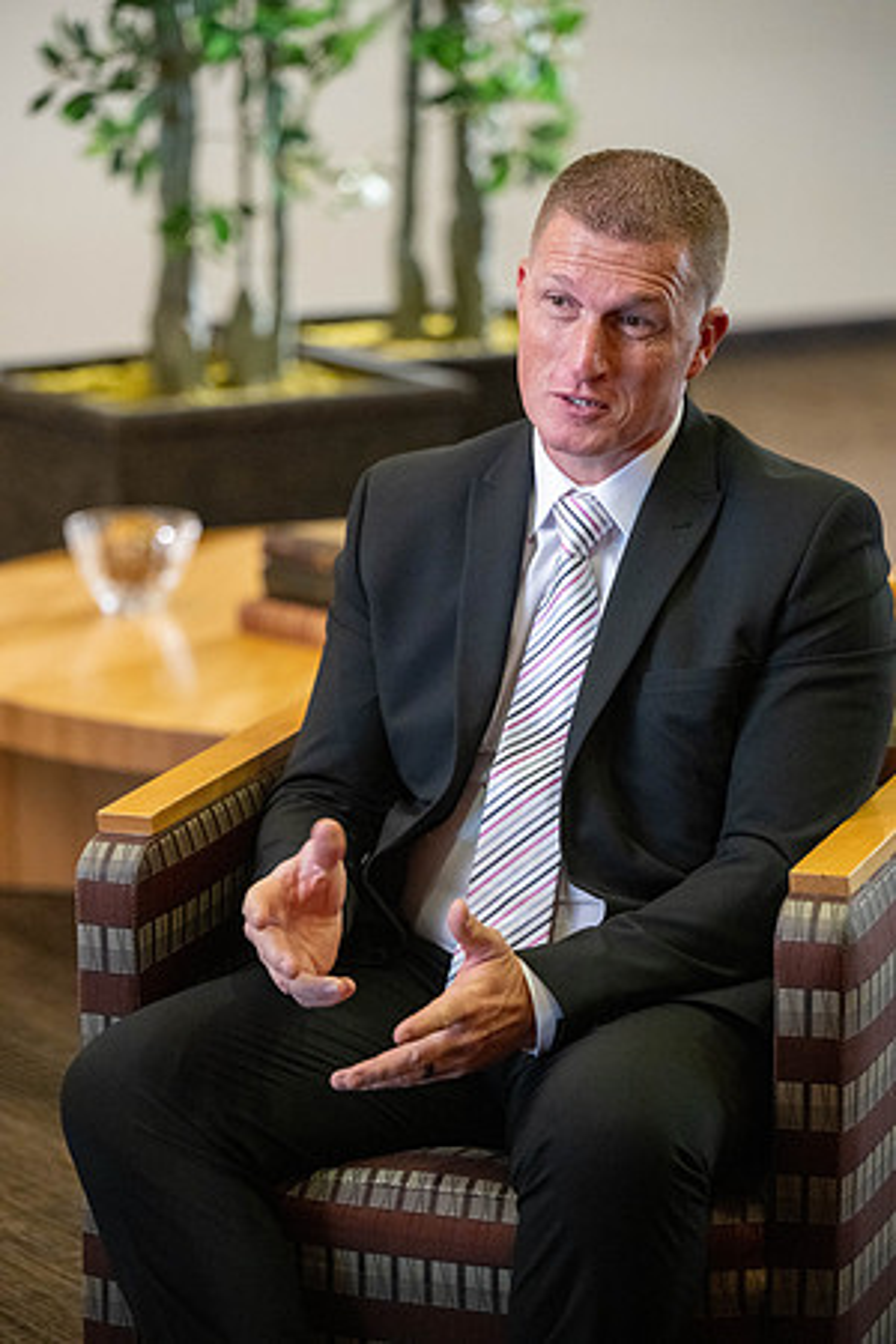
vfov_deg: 17.8
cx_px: 448
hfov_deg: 11.9
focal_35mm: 115
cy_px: 672
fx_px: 4293
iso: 6400
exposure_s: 1/320
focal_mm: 115
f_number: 2.8
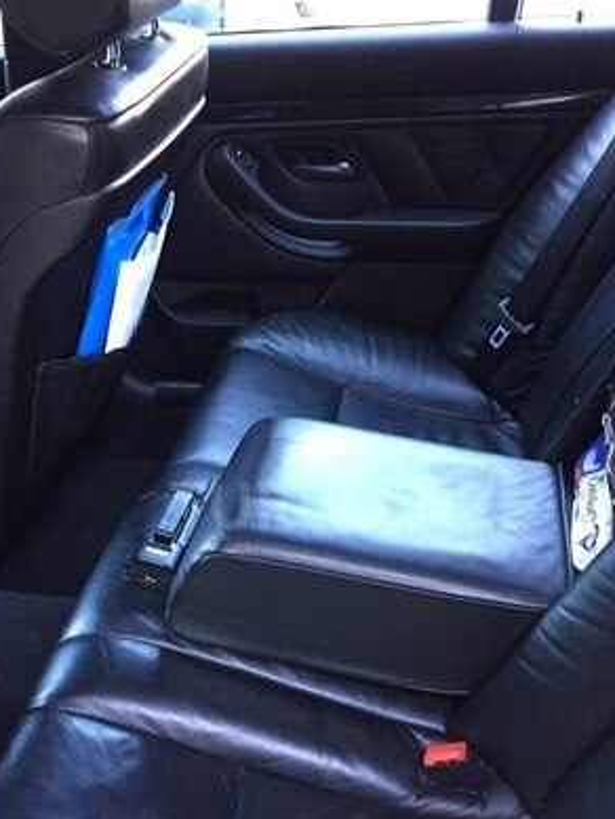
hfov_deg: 38.7
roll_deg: +5.2
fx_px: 876
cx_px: 333
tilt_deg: -32.6
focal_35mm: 37
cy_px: 505
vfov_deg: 49.7
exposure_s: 1/33
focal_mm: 4.15
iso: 250
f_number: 2.2
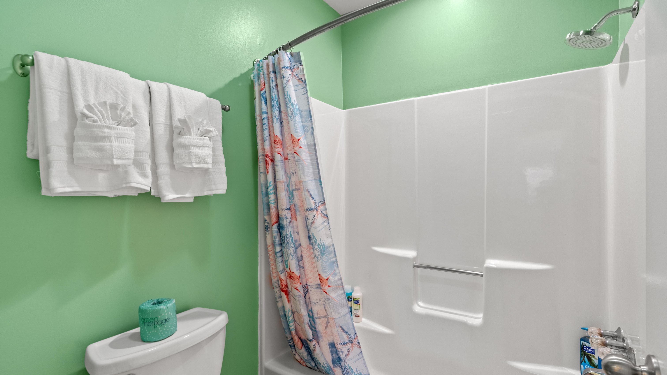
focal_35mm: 17
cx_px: 335
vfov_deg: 63.6
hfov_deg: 95.9
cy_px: 217
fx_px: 301
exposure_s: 1
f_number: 7.1
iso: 320
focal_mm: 16
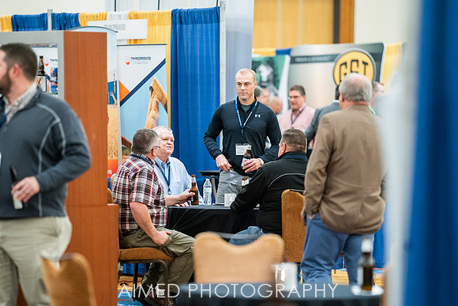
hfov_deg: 10.0
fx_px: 2630
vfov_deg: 6.7
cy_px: 153
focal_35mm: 207
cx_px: 229
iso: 3200
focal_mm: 200
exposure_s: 1/160
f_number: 2.8
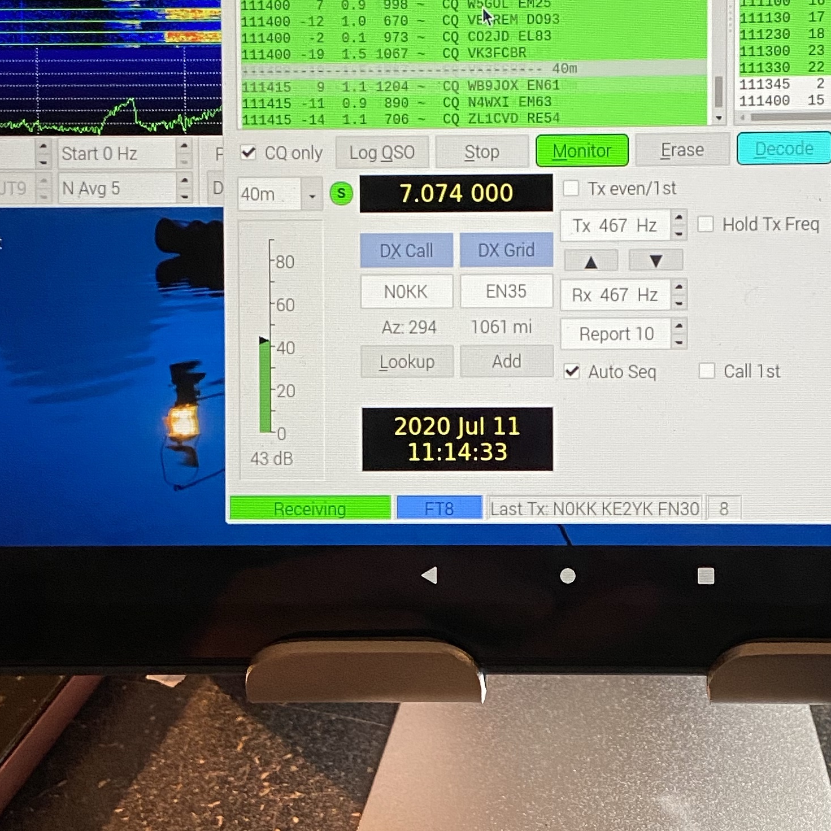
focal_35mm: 63
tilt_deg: -25.2
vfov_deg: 27.3
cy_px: 398
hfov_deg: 27.2
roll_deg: +0.9
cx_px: 547
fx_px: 1711
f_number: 1.8
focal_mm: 4.25
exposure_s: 1/60
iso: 200
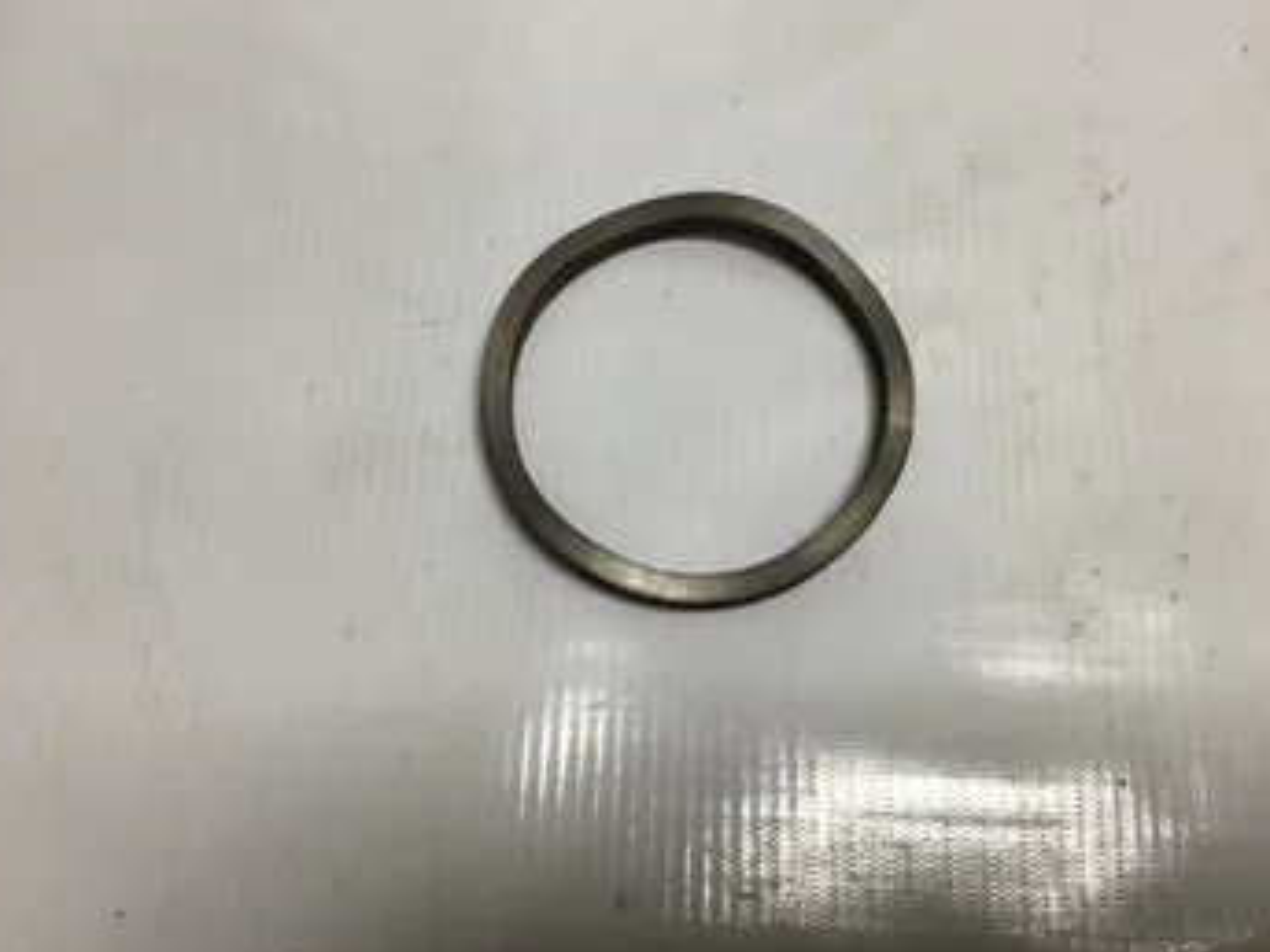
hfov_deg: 51.3
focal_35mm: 36
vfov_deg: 39.6
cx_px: 687
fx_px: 1321
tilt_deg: -70.7
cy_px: 428
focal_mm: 3.3
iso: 25
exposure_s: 1/273
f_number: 2.4
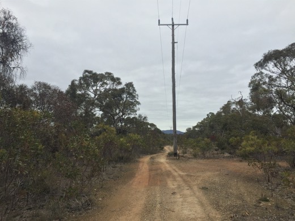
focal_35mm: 29
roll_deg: -0.4
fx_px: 247
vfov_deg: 48.2
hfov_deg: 61.7
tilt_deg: +6.6
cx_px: 148
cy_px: 110
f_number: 2.2
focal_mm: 4.15
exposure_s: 1/542
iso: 32
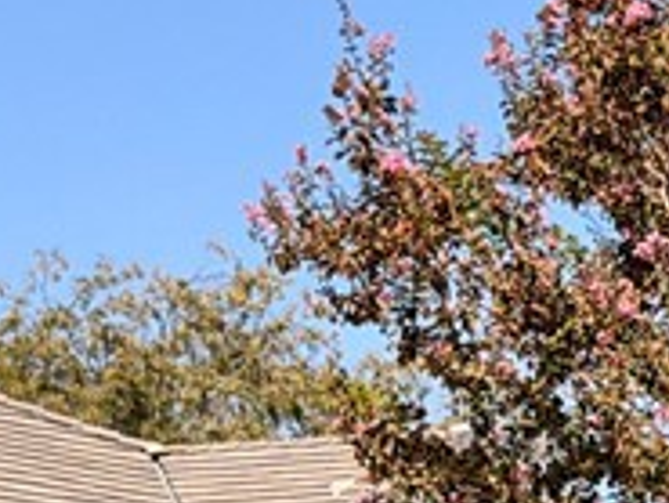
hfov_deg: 7.0
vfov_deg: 5.4
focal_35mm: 265
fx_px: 5125
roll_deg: +0.0
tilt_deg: -2.4
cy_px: 1292
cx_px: 1627
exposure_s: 1/7143
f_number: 1.78
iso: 80
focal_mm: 6.76
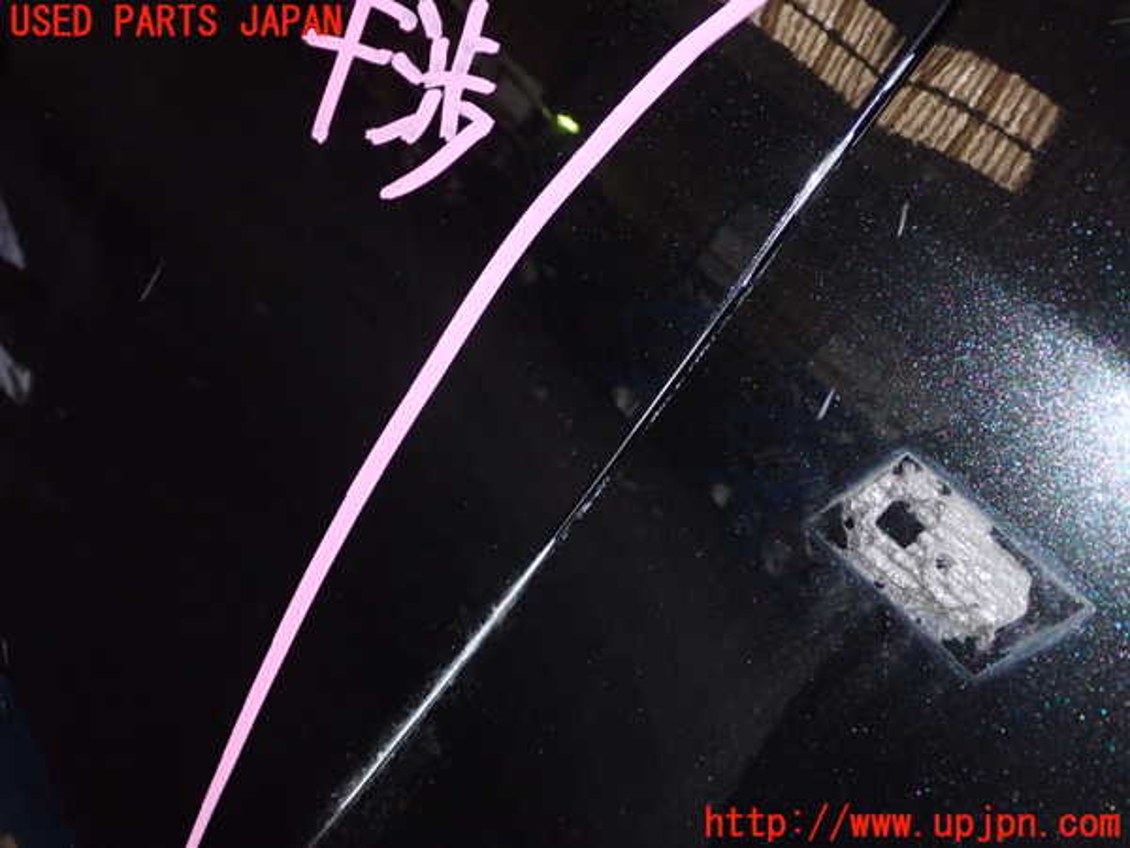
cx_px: 565
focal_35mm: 41
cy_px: 424
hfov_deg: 45.8
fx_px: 1338
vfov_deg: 35.1
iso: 800
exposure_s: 1/40
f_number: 8
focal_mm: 7.31
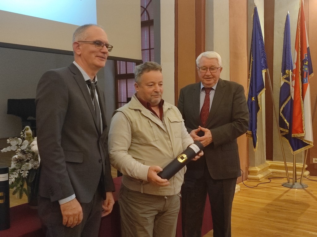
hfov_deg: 69.4
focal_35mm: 25
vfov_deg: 54.8
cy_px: 118
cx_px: 158
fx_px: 229
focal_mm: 4.7
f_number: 1.79
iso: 1108
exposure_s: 1/25
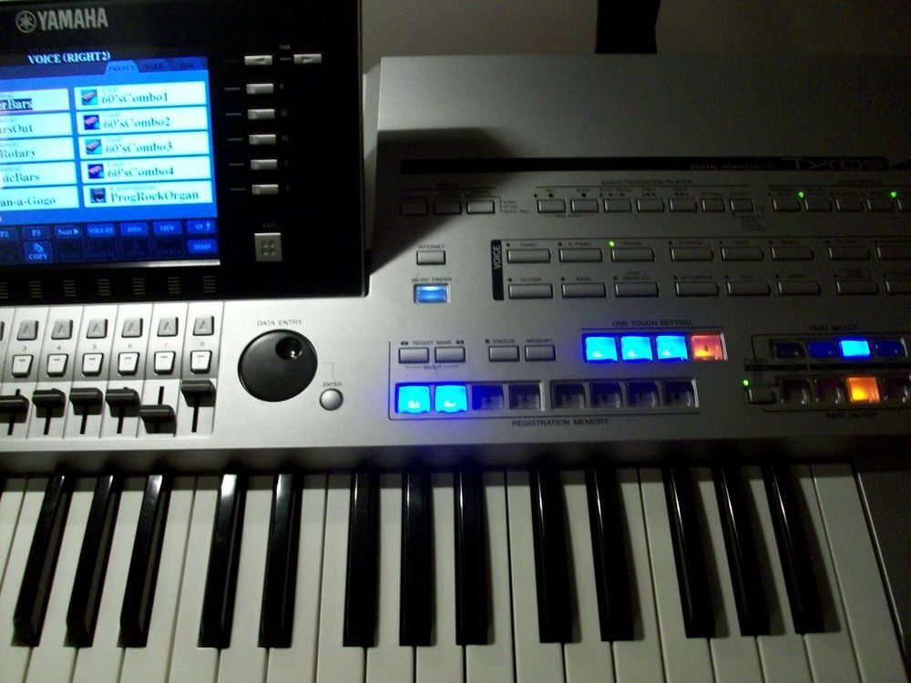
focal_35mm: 34
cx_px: 456
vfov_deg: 41.8
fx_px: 895
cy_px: 342
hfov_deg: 54.0
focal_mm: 5.7
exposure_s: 1/17.1
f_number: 2.8
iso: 160
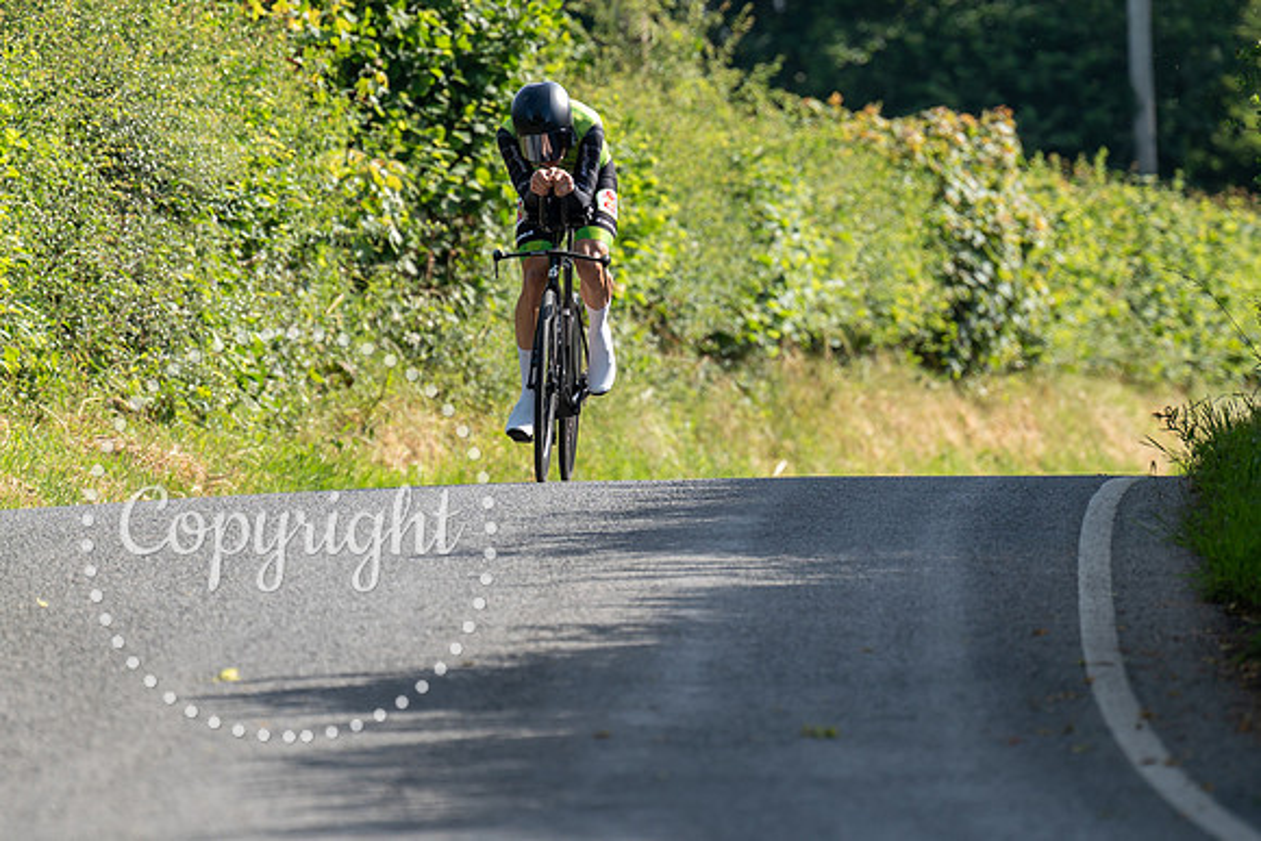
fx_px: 16391
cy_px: 439
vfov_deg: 2.9
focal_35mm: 468
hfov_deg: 4.4
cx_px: 562
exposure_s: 1/1000
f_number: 4
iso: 200
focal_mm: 242
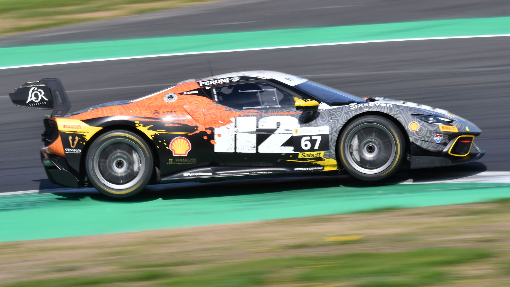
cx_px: 270
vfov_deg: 2.7
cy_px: 127
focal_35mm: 456
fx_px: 6166
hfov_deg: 4.7
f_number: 18
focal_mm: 220
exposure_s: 1/50
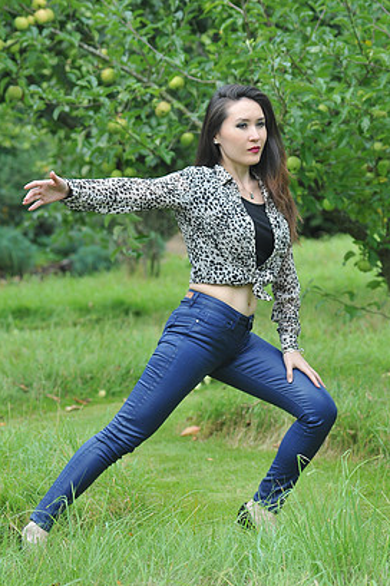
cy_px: 274
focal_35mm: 142
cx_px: 197
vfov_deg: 14.5
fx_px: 2311
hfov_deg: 9.6
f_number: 4.5
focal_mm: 86
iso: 500
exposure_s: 1/640
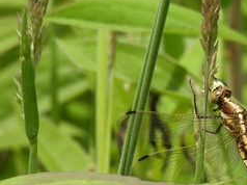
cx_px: 249
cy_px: 153
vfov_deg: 0.7
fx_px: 15347
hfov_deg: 0.9
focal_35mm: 2153
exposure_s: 1/320
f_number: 6.3
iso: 100
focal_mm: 143
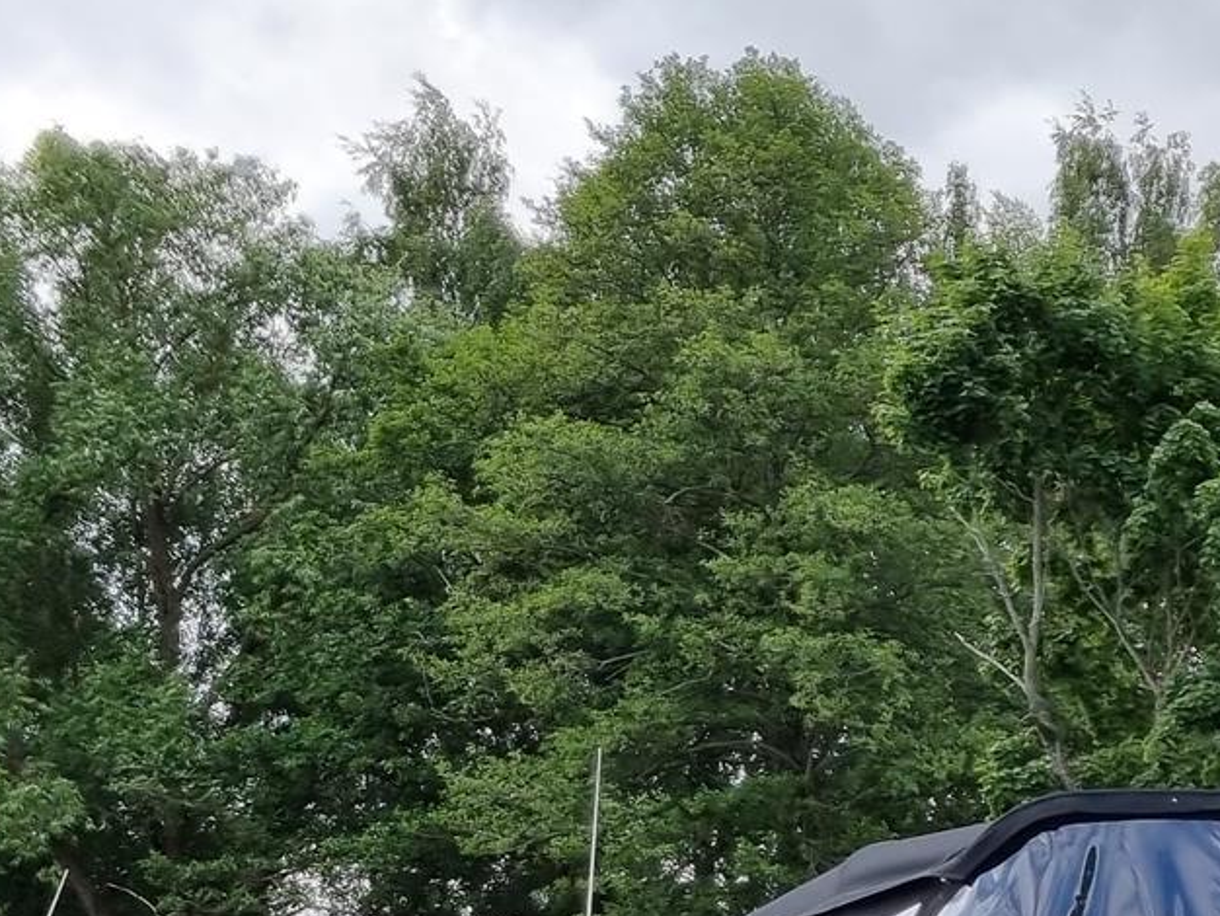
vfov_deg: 15.7
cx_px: 1848
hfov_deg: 19.8
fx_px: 2997
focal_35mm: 85
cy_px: 1456
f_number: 1.8
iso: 50
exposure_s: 1/2028
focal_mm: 5.4
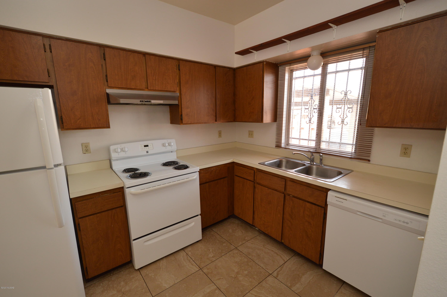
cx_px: 224
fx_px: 186
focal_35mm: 15
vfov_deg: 77.2
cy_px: 148
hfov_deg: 100.4
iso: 400
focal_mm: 10
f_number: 4.5
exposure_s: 1/80
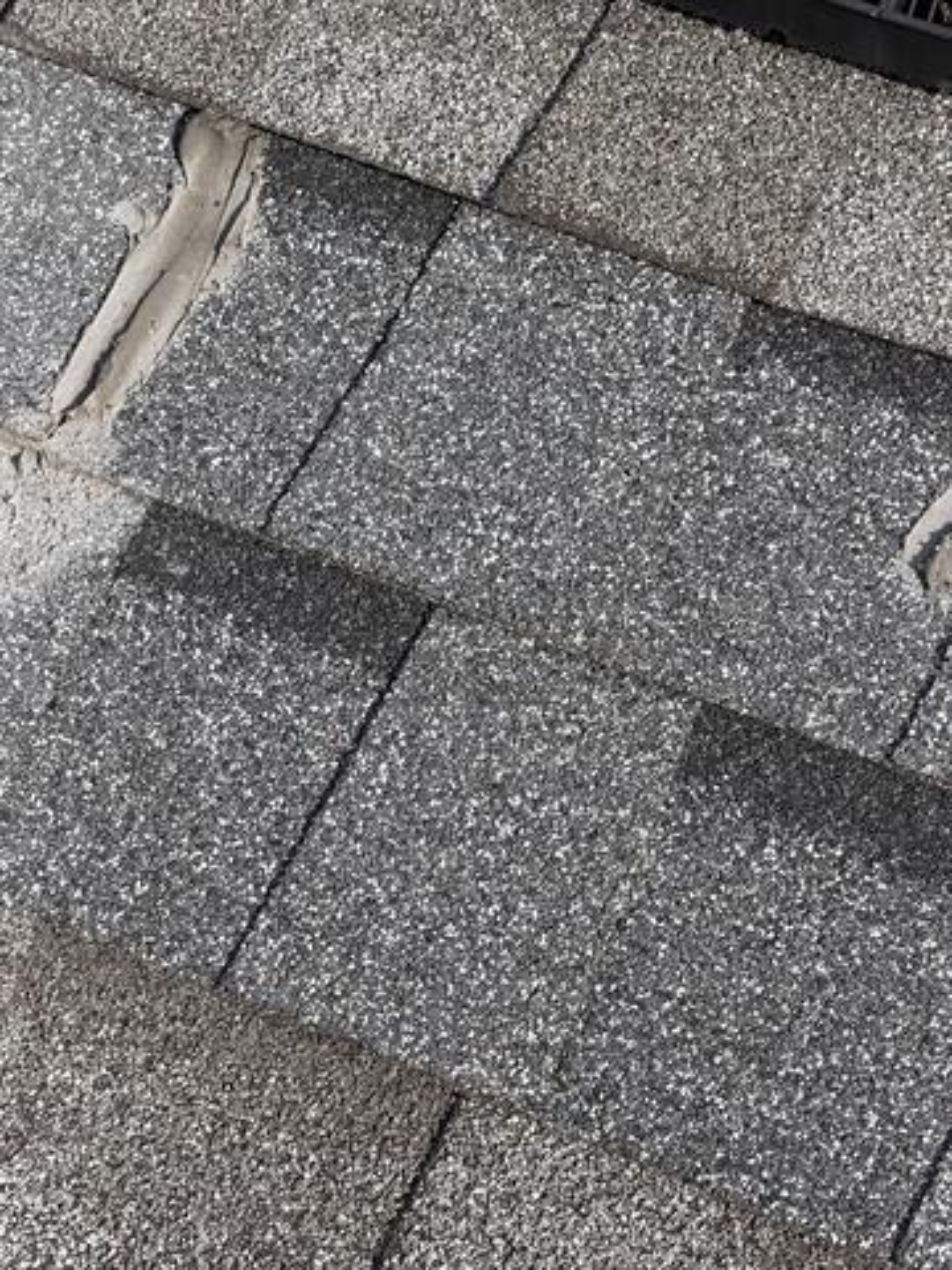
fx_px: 3667
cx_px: 476
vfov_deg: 19.6
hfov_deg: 14.8
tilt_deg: -48.9
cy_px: 635
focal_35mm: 100
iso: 50
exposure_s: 1/638
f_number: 2.8
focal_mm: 16.89
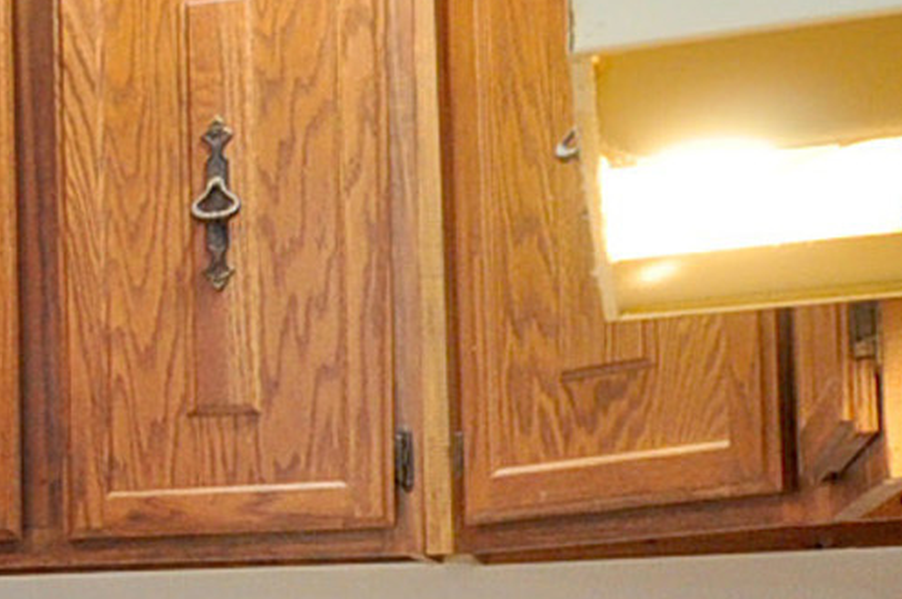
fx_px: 2202
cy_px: 608
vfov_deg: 15.2
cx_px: -761
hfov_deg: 18.0
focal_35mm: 88
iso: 500
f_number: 5
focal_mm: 10
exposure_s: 1/15
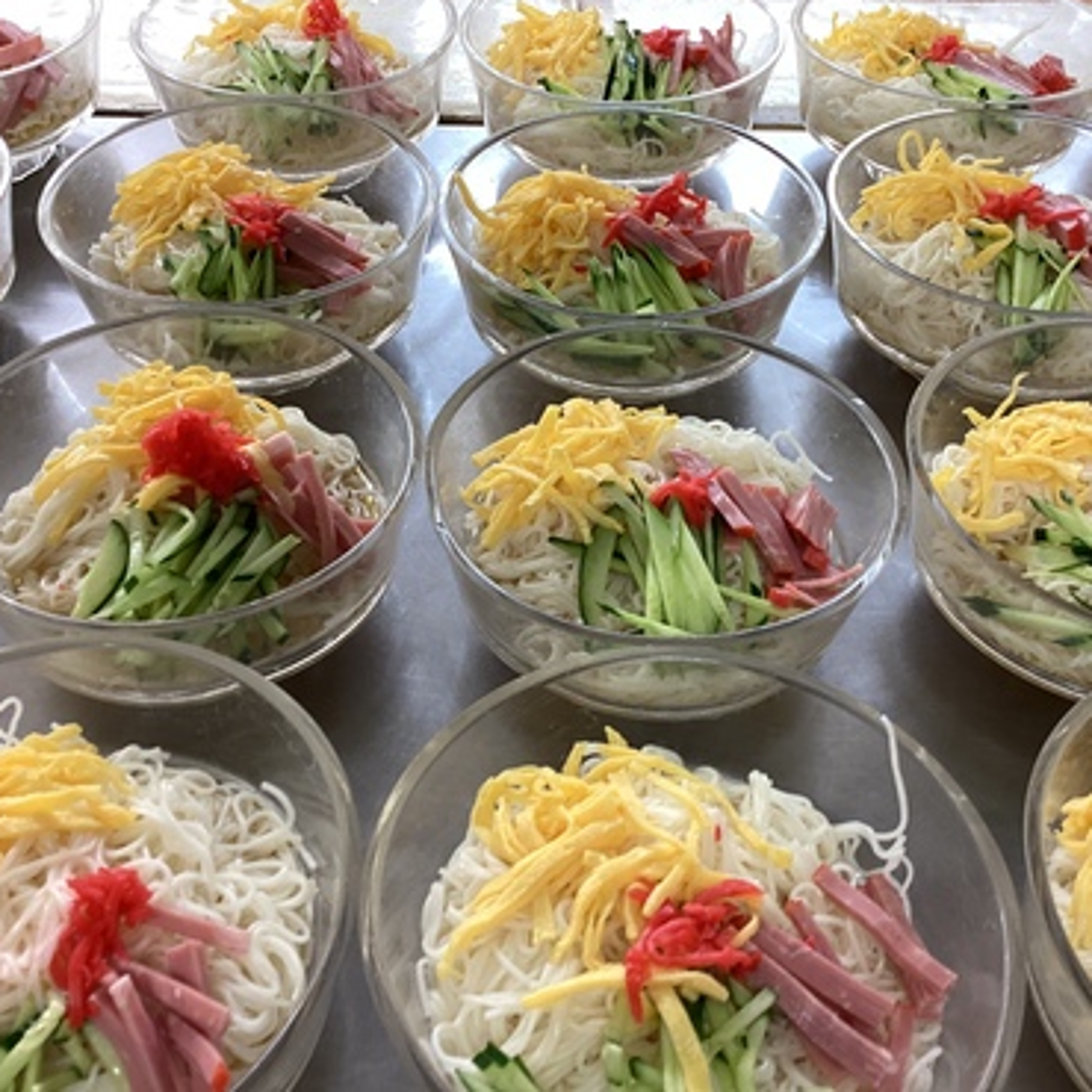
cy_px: 542
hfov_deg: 44.9
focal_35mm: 37
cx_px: 555
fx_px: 1321
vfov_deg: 44.9
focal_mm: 3.3
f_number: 2.4
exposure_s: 1/60
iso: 125
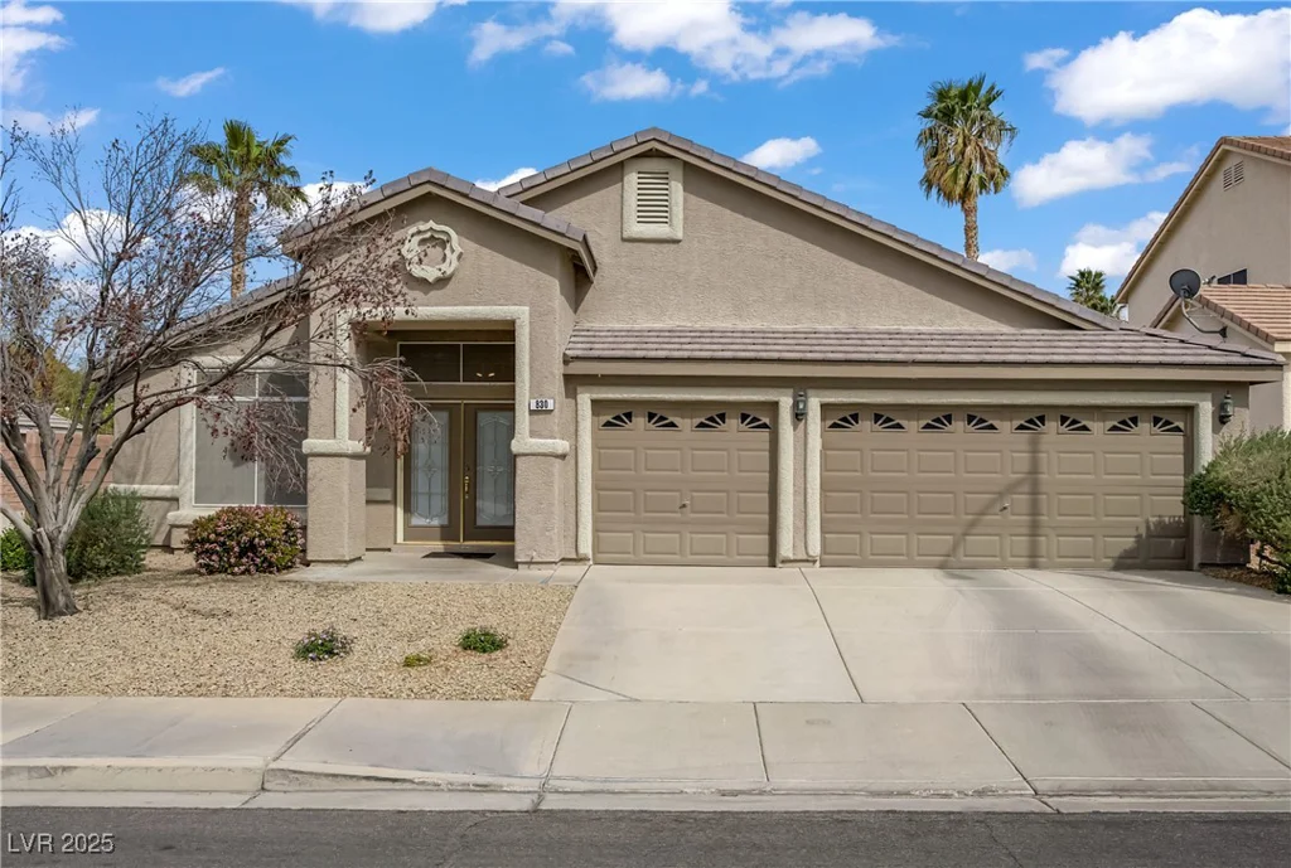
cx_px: 646
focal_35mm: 30
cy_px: 434
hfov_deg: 61.8
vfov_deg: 43.9
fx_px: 1079
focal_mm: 20
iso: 100
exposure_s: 1/200
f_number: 8
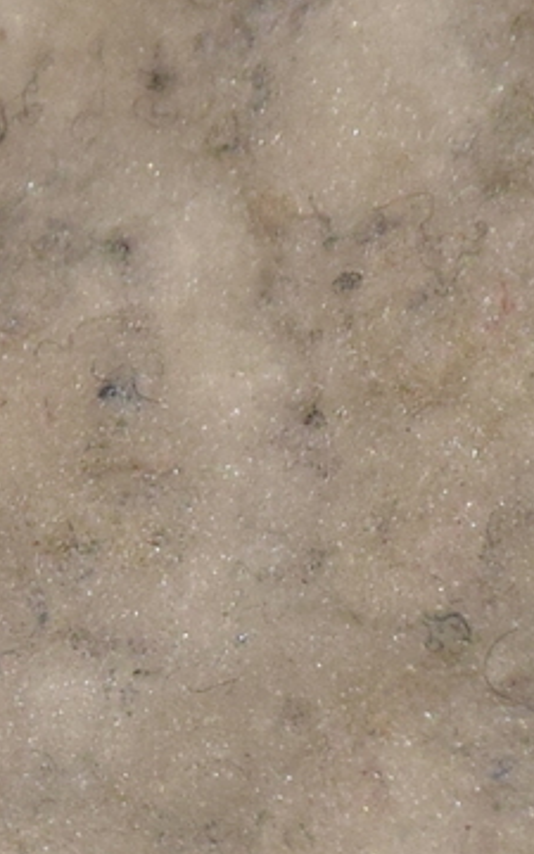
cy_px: 501
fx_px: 13296
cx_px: -553
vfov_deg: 3.7
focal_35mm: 571
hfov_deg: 2.3
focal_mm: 140
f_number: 14
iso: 800
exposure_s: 1/200
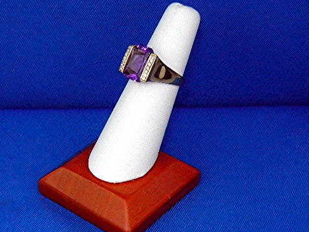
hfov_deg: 24.7
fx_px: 705
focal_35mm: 79
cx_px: 130
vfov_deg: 18.6
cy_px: 123
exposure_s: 1/30
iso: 800
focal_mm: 10.6
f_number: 8
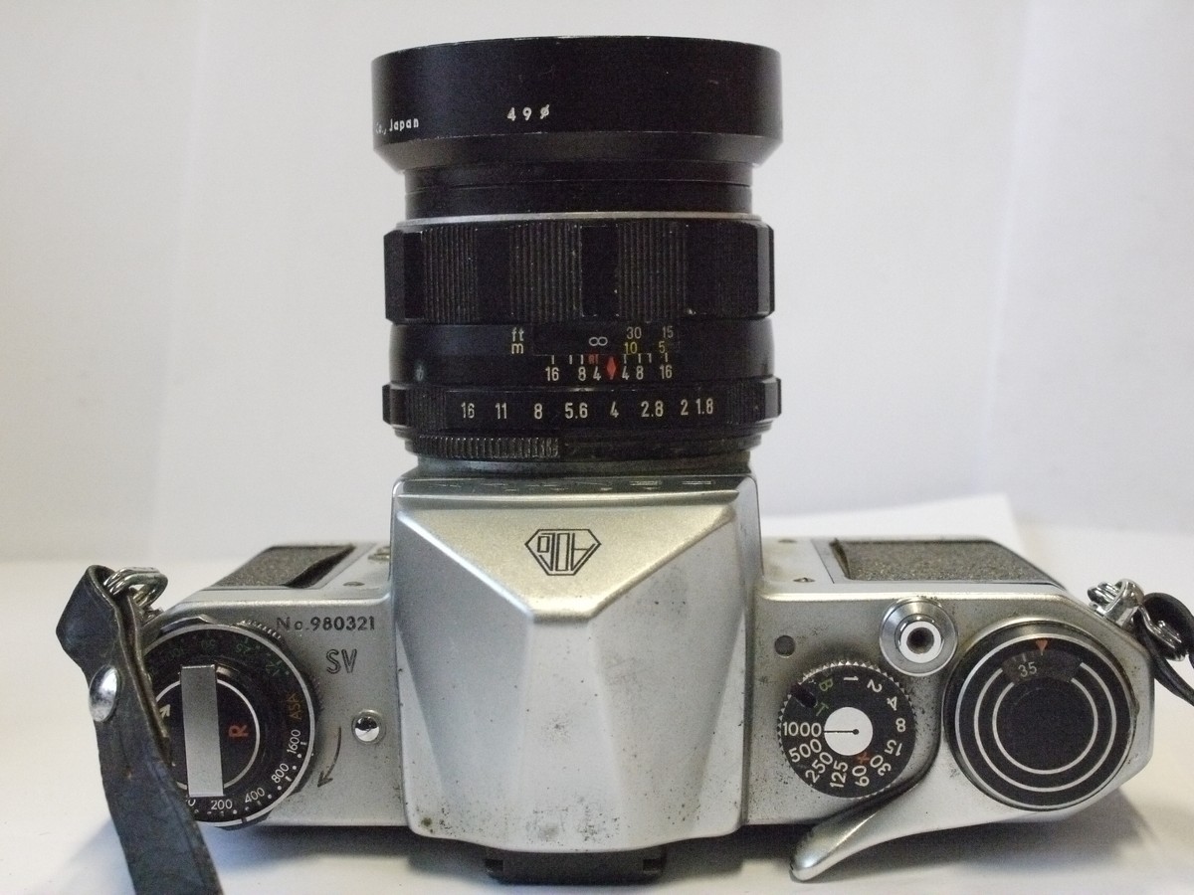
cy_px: 448
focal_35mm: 60
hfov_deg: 32.2
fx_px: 2070
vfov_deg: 24.4
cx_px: 597
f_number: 9
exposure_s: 1/100
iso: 3200
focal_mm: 30
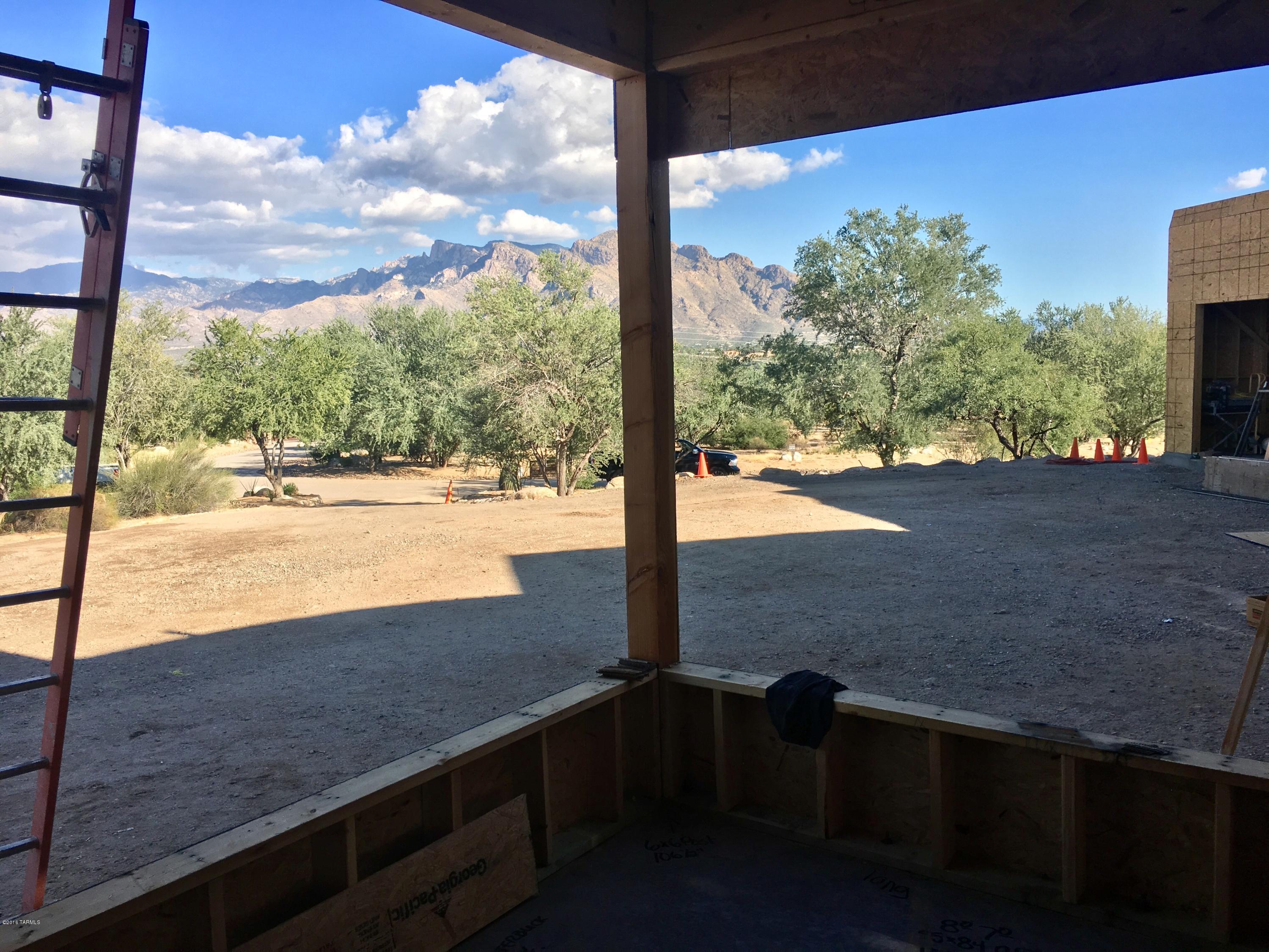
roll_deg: +0.5
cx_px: 634
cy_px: 476
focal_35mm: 29
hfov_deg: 61.7
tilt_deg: -3.9
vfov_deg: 48.2
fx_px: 1063
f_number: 2.2
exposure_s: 1/1166
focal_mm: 4.15
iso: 25
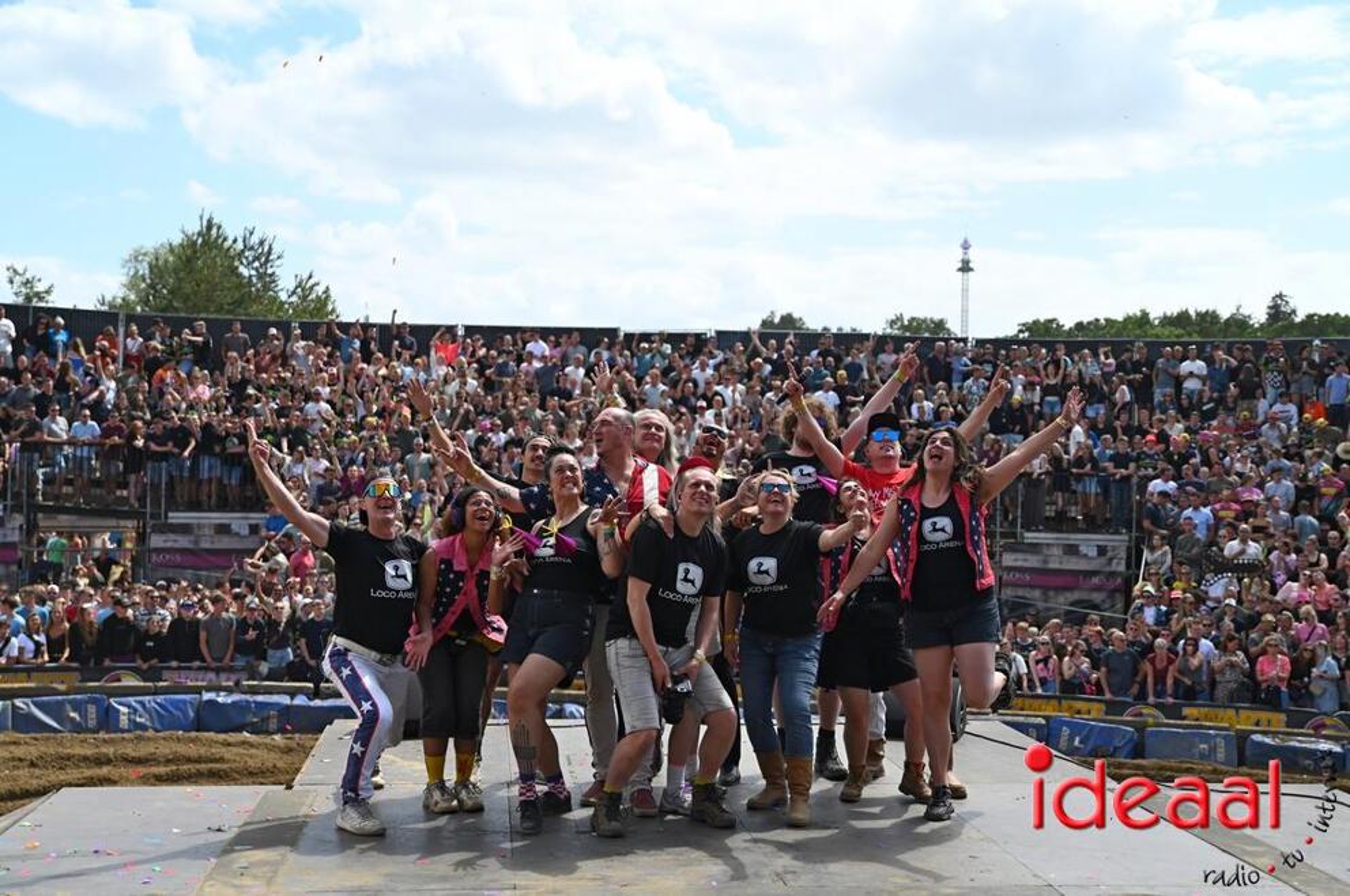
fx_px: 1723
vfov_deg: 29.2
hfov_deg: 42.8
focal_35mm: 46
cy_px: 448
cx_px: 675
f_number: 2.8
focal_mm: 46
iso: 500
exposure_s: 1/8000
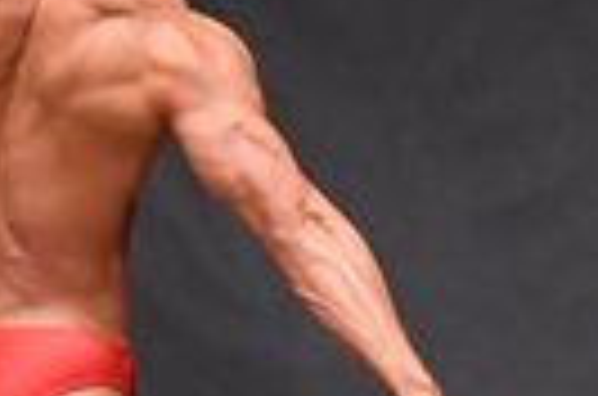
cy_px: 297
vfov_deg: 1.5
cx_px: -115
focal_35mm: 917
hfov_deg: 2.3
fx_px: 15196
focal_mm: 105
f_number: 5.6
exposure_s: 1/400
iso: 6400
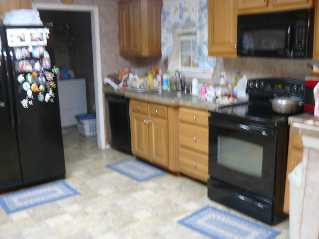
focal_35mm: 36
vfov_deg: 39.7
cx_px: 160
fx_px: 332
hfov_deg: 51.4
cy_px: 120
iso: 100
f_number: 2.8
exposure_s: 1/2.5
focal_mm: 6
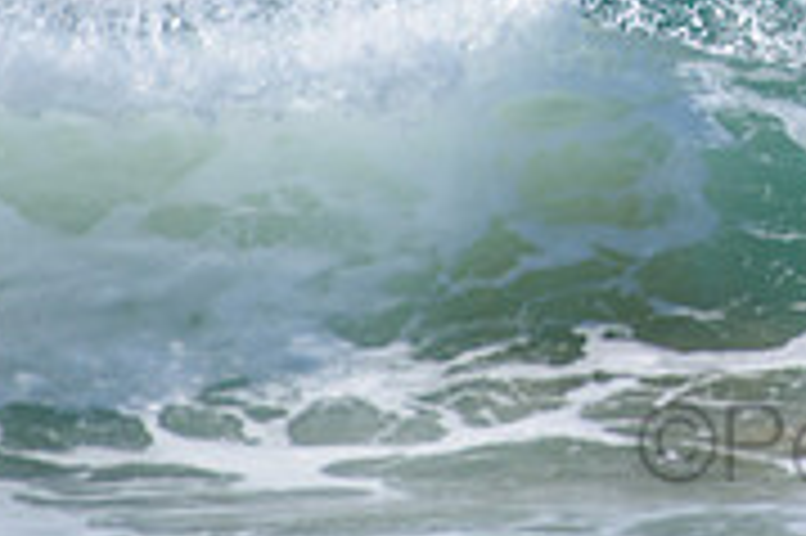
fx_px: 36281
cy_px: -304
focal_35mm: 1622
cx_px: 986
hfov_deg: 1.3
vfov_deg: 0.8
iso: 160
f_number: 5.6
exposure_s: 1/2000
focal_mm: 500
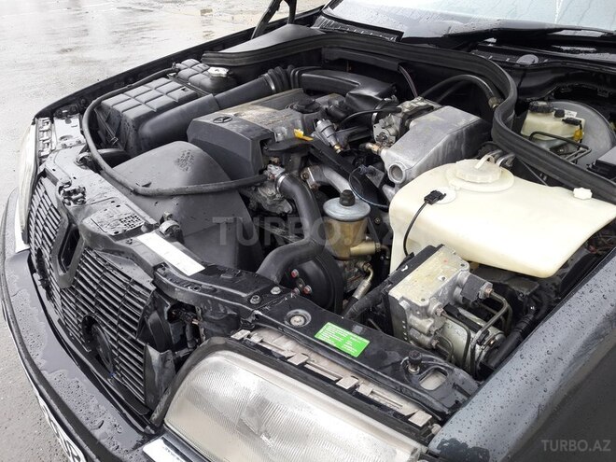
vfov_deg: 49.7
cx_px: 308
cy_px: 231
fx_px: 498
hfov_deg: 63.4
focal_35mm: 28
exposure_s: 1/125
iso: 40
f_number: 1.9
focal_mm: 3.7
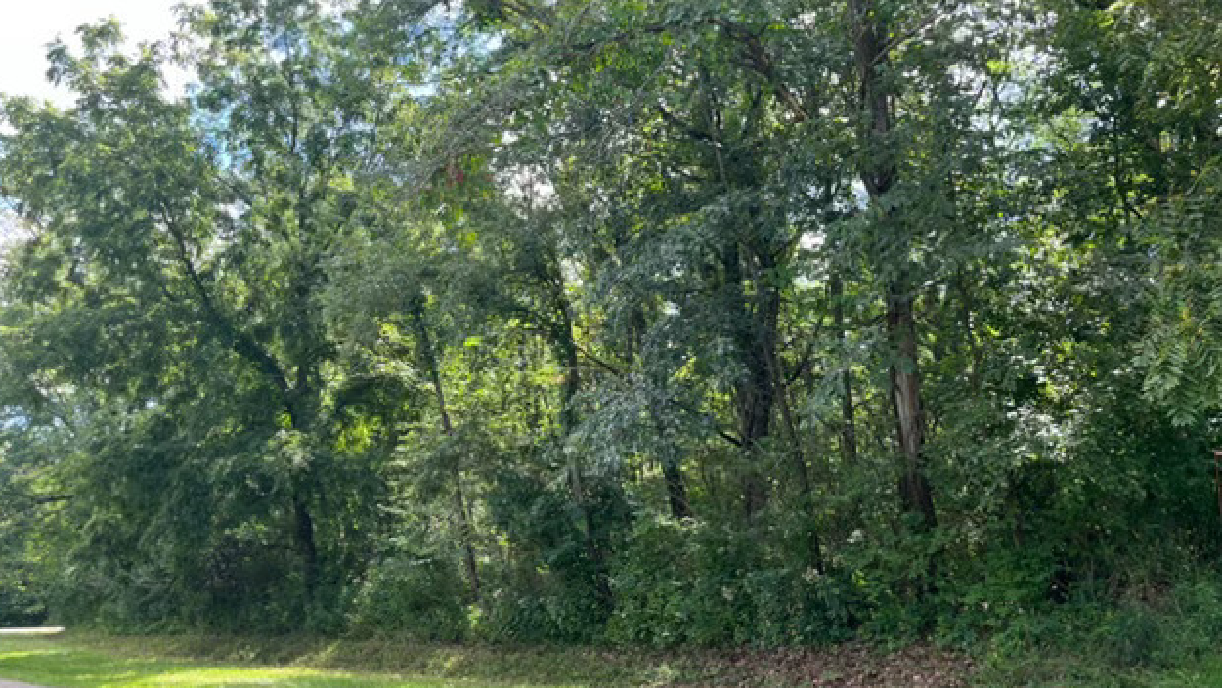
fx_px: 940
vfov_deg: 40.2
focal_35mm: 29
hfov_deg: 66.1
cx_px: 612
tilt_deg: +8.6
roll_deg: +2.7
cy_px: 358
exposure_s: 1/326
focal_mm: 5.1
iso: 50
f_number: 1.6
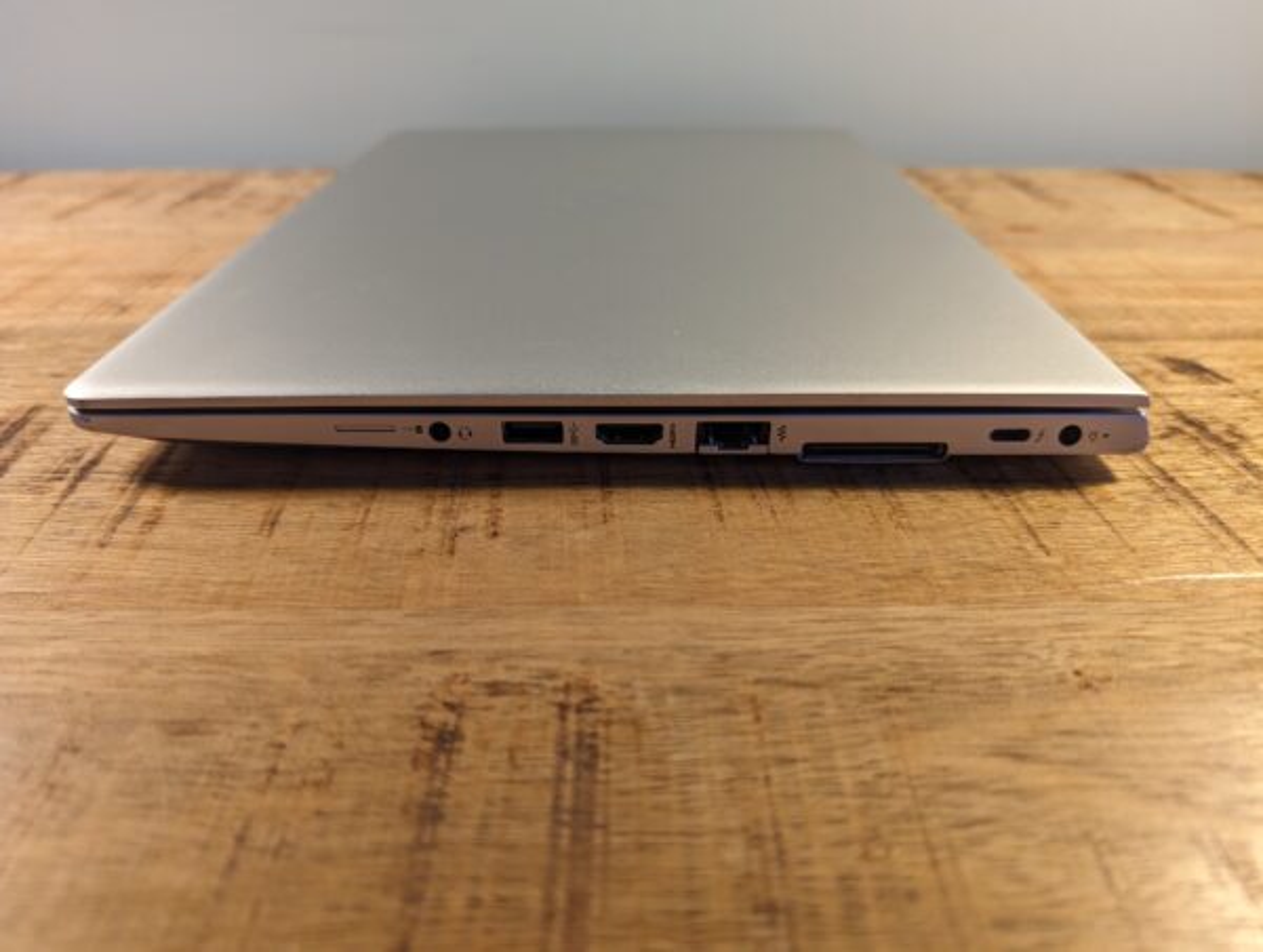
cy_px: 476
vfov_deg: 57.0
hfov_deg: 71.5
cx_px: 632
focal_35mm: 24
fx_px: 877
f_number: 1.68
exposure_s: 1/100
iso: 148
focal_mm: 6.9
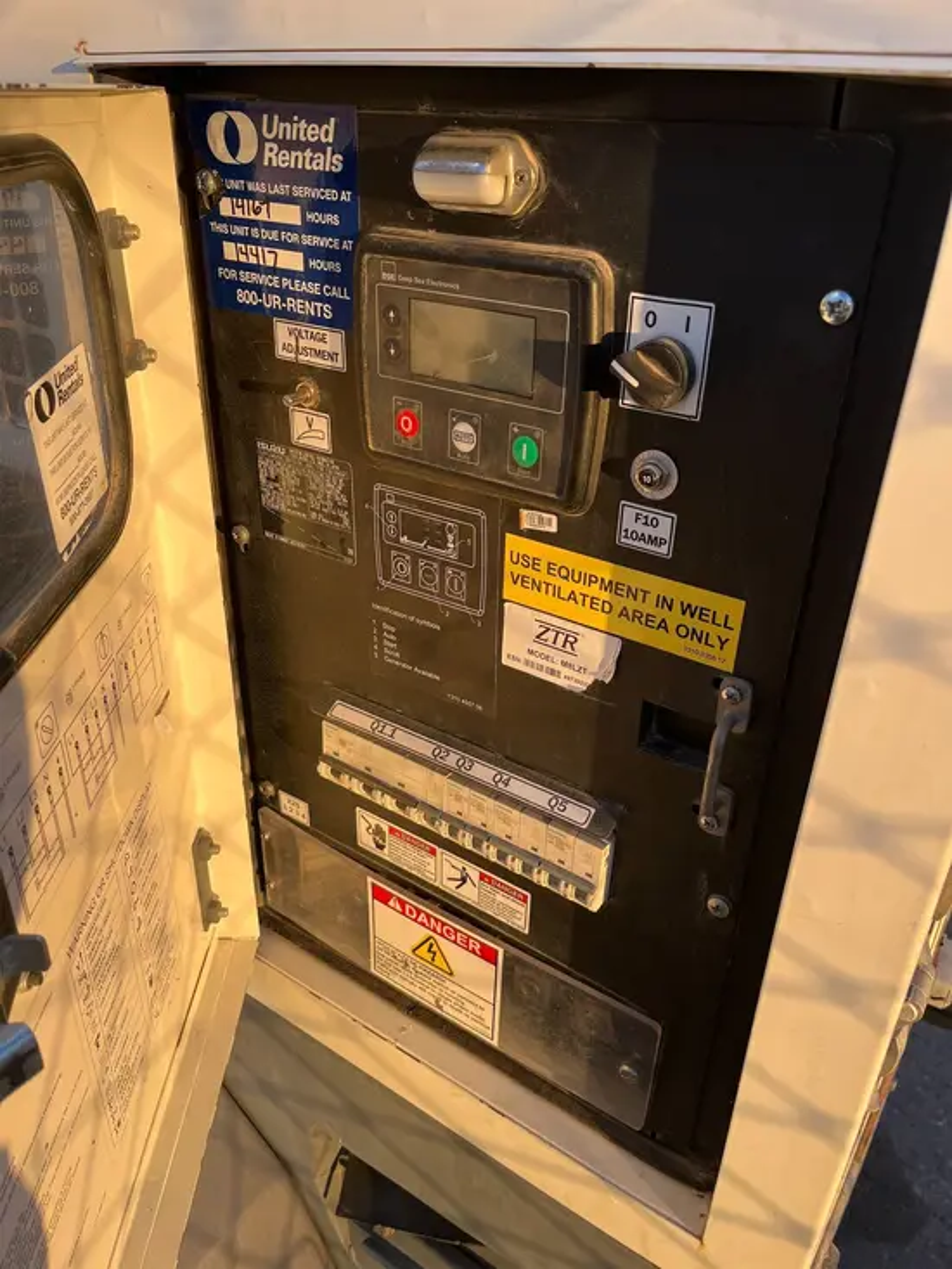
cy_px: 634
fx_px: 953
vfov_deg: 67.3
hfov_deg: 53.1
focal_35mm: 26
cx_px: 476
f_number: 1.6
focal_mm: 5.1
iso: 50
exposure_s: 1/520
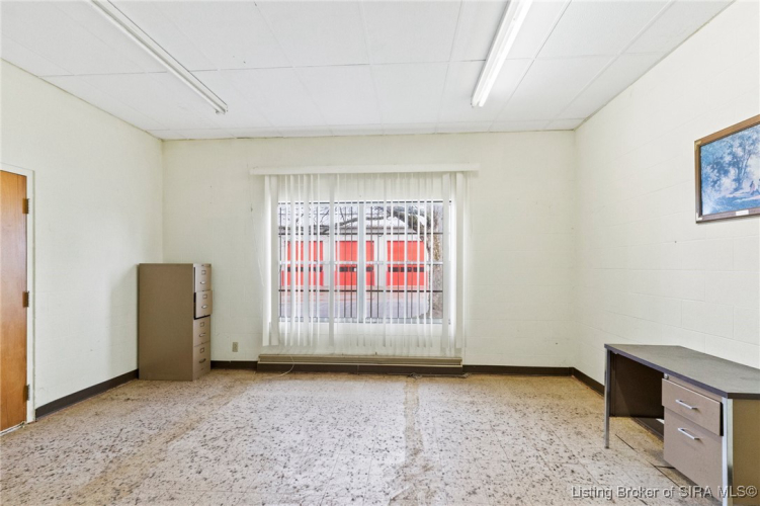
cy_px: 253
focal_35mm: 17
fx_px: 359
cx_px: 380
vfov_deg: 70.4
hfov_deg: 93.3
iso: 2000
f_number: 7.1
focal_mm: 17
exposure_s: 1/10
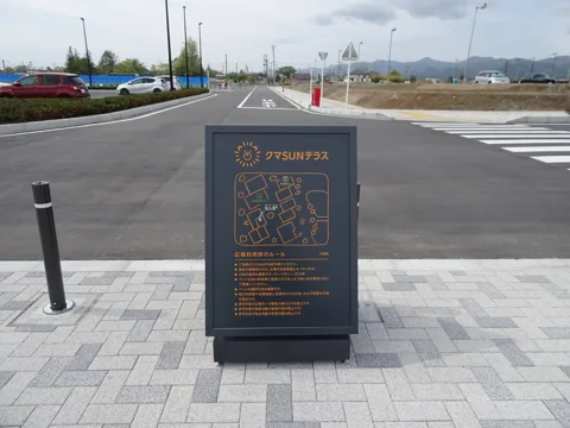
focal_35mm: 24
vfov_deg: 56.8
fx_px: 395
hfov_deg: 71.6
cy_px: 214
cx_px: 285
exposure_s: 1/800
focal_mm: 4.1
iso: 80
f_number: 3.5
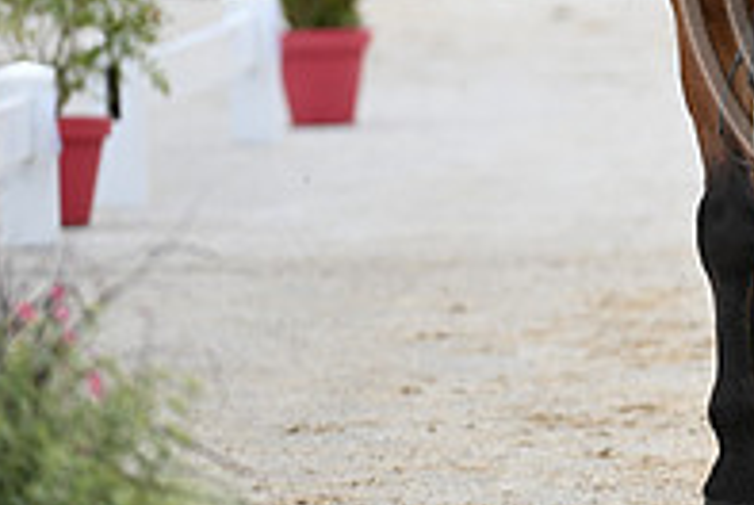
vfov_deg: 1.4
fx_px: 20367
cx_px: 1026
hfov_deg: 2.1
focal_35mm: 971
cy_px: -136
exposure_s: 1/1600
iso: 500
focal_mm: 330
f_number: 5.6
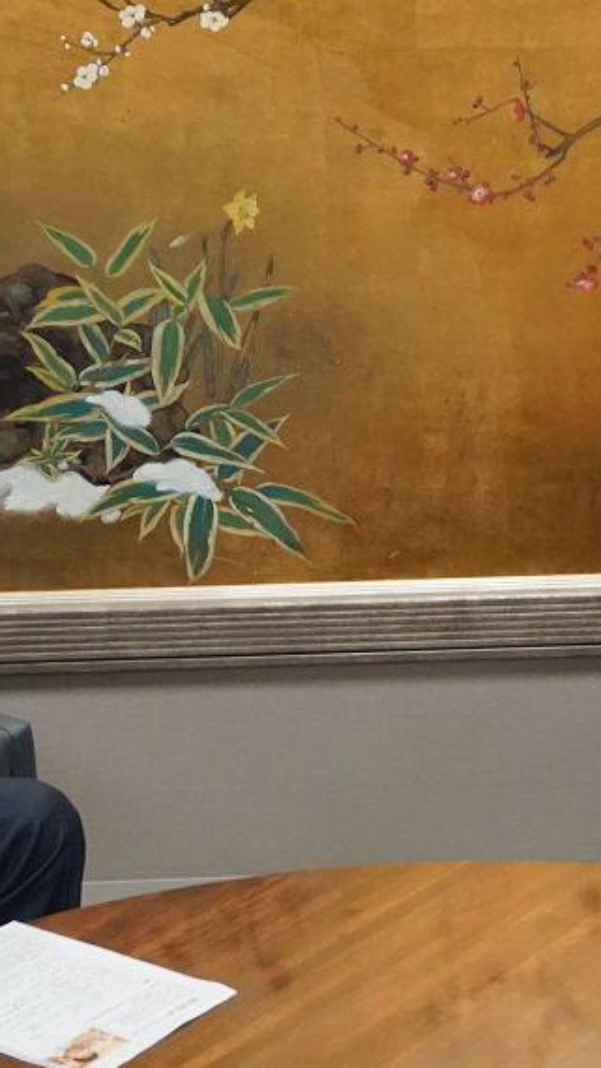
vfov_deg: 23.9
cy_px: 600
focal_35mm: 89
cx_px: 412
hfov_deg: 13.5
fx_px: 2525
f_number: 4.5
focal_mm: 27
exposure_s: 1/160
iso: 2500
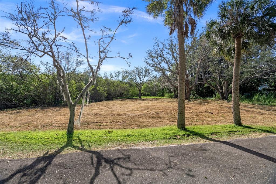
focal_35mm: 16
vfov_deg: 73.7
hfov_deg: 96.8
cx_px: 138
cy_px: 92
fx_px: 123
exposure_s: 1/50
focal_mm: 16
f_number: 8
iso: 320
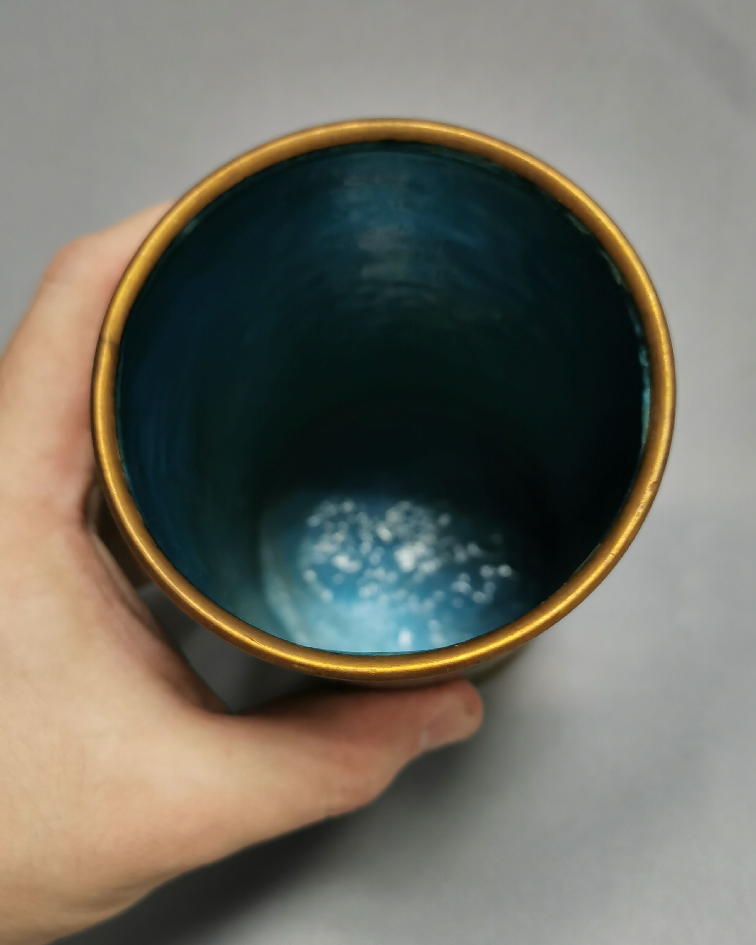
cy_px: 485
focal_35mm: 42
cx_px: 375
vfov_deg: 43.8
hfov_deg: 35.7
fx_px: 1175
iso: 125
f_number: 1.8
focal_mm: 5.58
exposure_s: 1/50
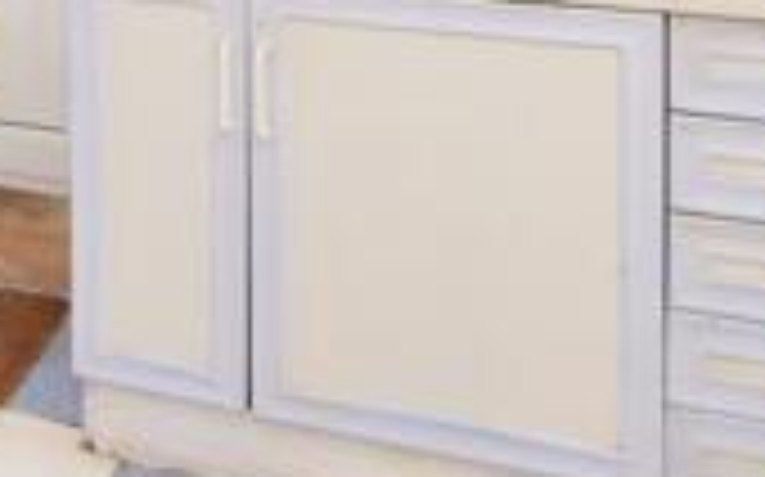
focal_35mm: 59
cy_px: -389
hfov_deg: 32.8
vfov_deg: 17.6
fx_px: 1229
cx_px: 76
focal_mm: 10
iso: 500
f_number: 7.1
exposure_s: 1/60
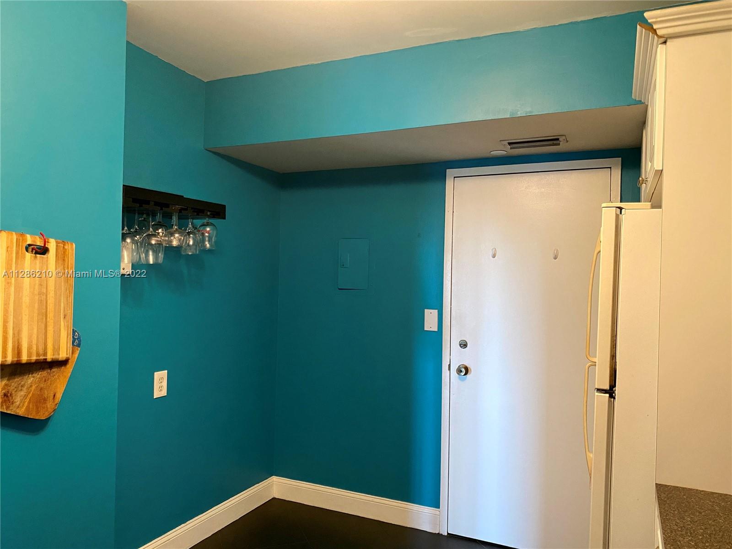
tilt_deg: -0.9
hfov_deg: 67.3
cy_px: 274
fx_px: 550
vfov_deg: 53.1
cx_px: 366
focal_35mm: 26
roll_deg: -1.2
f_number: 1.8
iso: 400
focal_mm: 4.25
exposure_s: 1/60
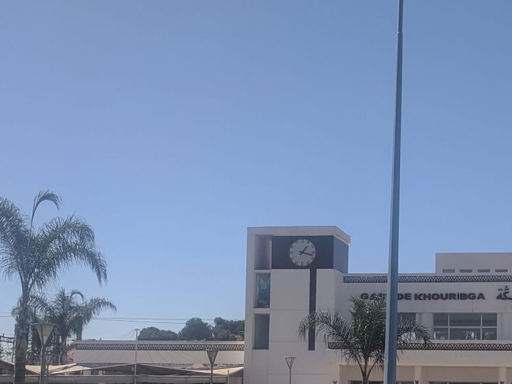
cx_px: 417
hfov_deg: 28.3
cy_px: 335
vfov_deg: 21.5
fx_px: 991
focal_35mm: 67
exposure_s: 1/1149
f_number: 2
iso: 45
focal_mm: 4.67
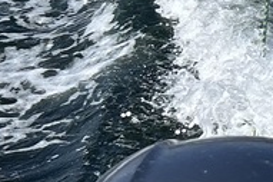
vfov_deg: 8.0
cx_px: 422
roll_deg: -1.4
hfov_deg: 11.5
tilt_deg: -15.1
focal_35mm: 170
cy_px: 39
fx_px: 1288
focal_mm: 5.7
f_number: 1.5
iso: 50
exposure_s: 1/5587
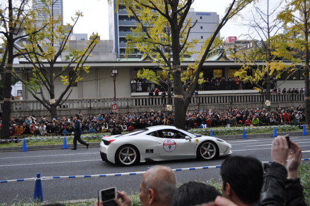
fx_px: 361
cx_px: 155
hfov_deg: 46.4
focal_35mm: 42
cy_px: 103
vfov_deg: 31.8
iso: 640
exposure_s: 1/1000
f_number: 4.5
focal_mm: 28
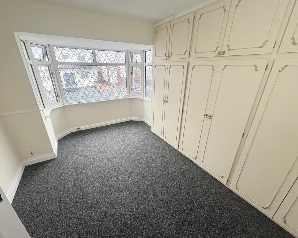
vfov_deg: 84.0
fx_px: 132
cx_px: 148
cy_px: 122
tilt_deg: -23.2
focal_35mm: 15
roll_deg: -0.3
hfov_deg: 96.8
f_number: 2.2
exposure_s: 1/99
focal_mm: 2.22
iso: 160
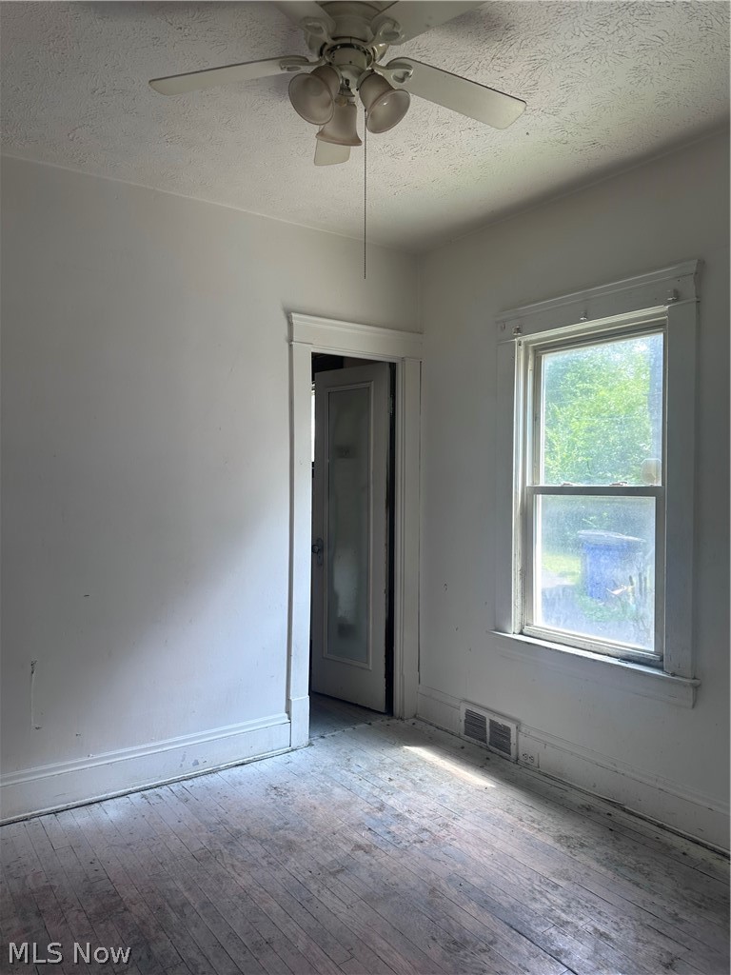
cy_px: 488
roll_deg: -0.6
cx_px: 366
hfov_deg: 56.8
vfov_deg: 71.6
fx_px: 676
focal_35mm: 24
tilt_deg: +0.2
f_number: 1.78
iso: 80
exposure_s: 1/150
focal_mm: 6.86
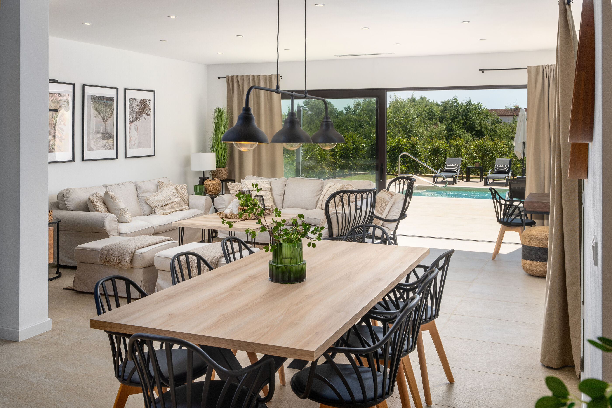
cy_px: 204
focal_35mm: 36
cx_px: 306
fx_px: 612
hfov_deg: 53.1
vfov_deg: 36.9
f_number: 13
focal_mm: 24
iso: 320
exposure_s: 1/200
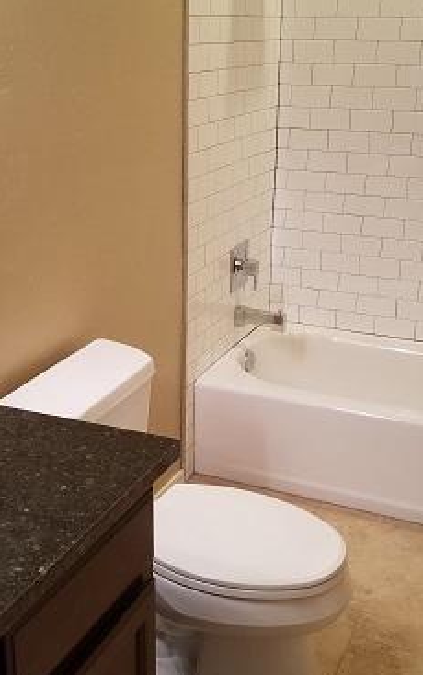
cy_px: 305
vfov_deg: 41.8
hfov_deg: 26.9
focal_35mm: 48
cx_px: 204
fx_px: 884
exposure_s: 1/60
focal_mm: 4.2
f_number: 1.7
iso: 125
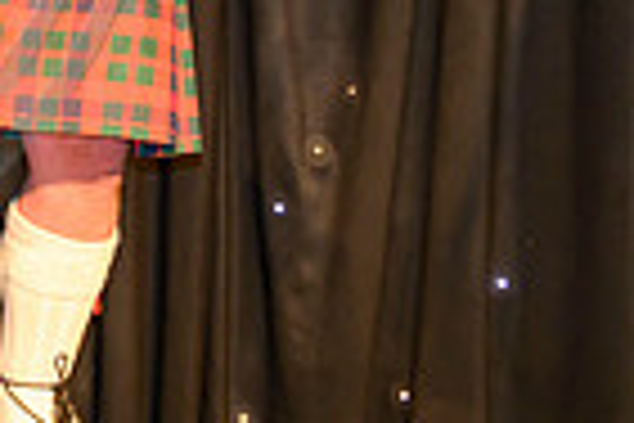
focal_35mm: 494
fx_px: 8699
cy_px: -173
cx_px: -315
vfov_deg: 2.8
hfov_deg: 4.2
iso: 2500
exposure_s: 1/250
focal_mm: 120
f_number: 3.2
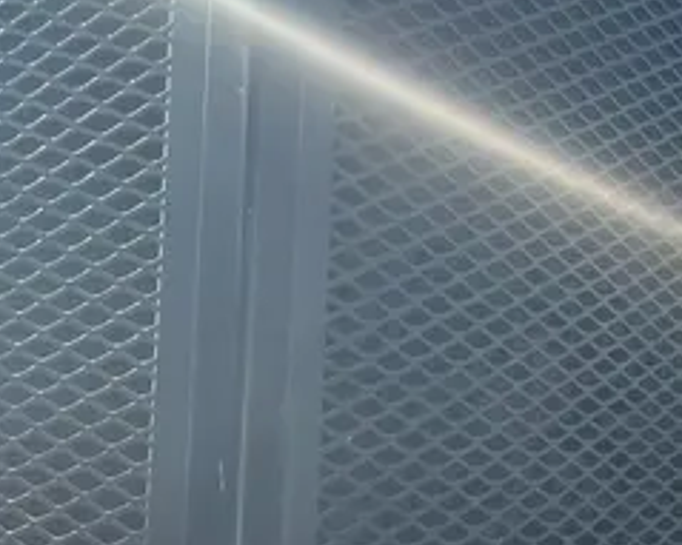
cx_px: 317
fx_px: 1574
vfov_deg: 19.6
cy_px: 338
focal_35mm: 78
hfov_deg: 24.4
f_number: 1.6
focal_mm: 5.1
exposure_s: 1/1404
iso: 50
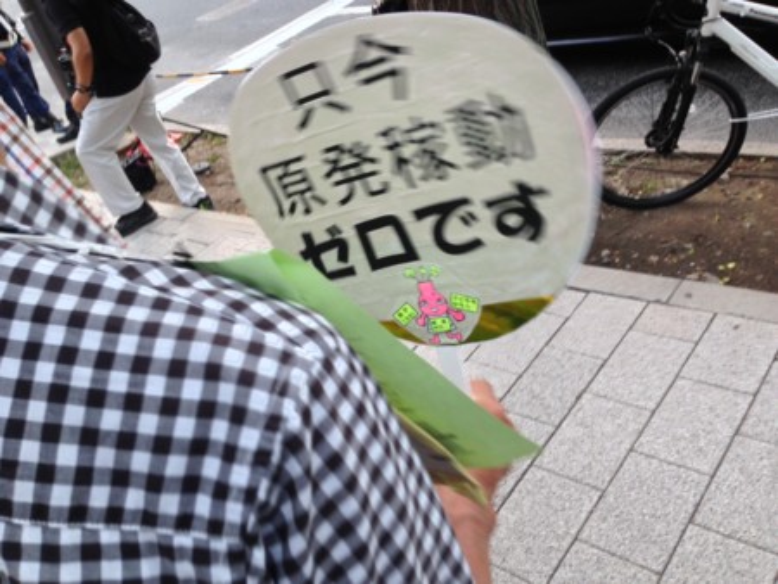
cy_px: 292
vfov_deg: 43.0
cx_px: 389
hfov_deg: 55.3
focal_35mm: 33
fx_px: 742
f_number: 2.4
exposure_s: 1/20
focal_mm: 4.12
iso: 50
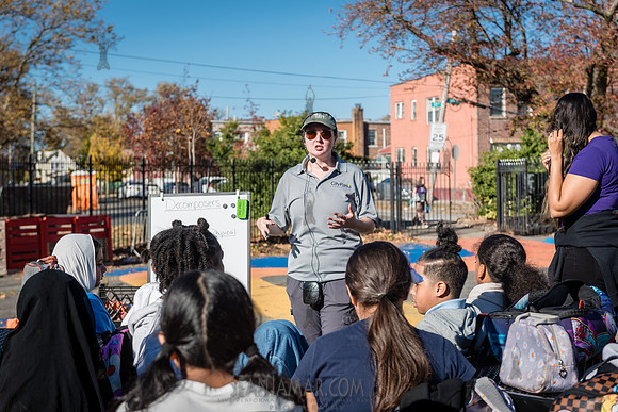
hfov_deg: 33.4
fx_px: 1030
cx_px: 309
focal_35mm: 60
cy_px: 206
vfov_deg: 22.6
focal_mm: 60
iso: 100
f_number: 5
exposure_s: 1/500
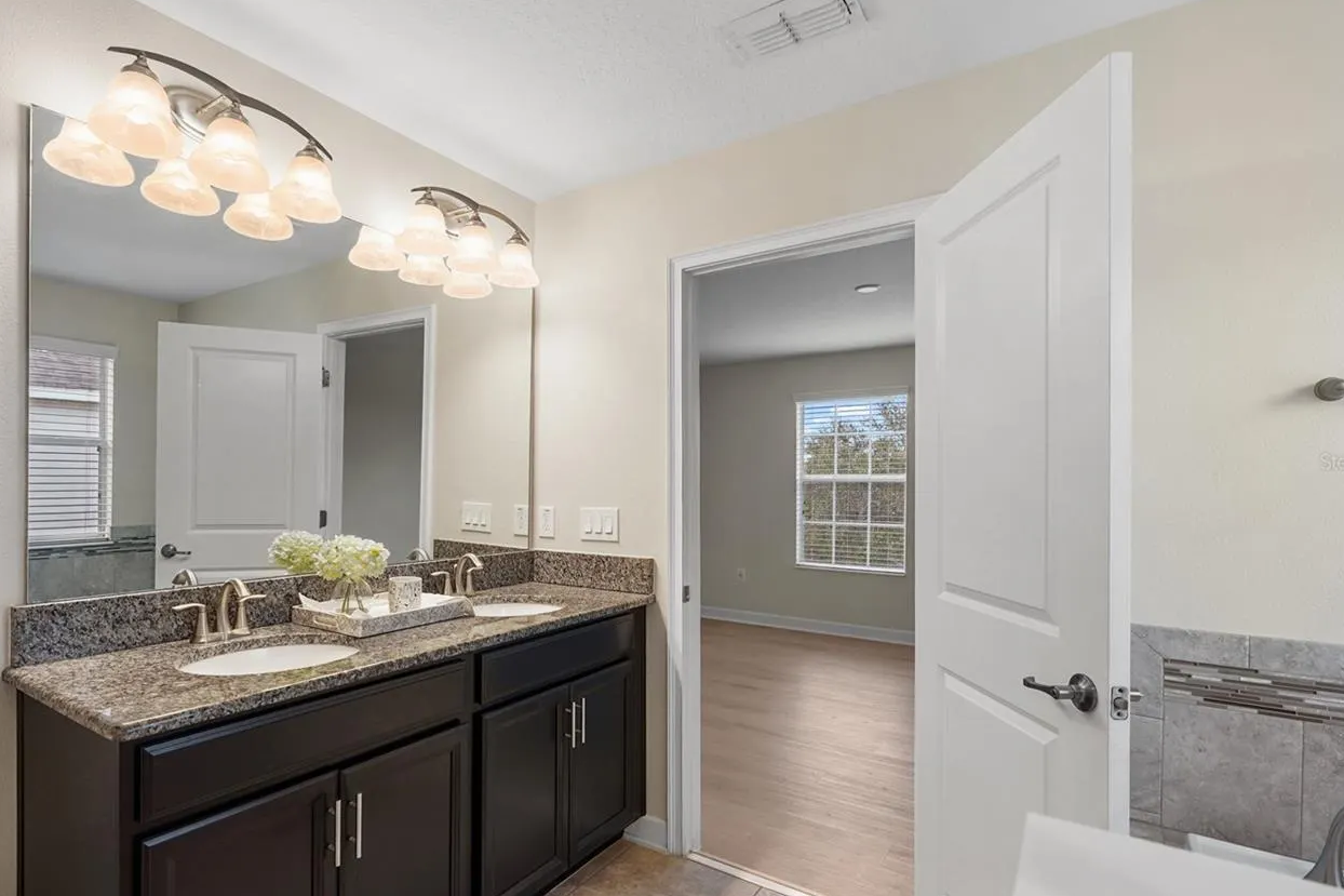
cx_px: 552
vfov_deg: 67.4
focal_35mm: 18
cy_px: 462
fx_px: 672
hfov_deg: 89.1
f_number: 5.6
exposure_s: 1/10
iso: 250
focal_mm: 14
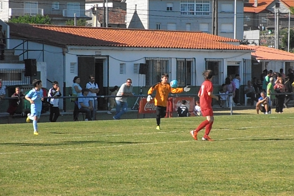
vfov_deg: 6.3
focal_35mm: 218
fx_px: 1780
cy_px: 92
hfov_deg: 9.4
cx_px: 155
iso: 400
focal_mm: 35.05
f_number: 15
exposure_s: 1/160
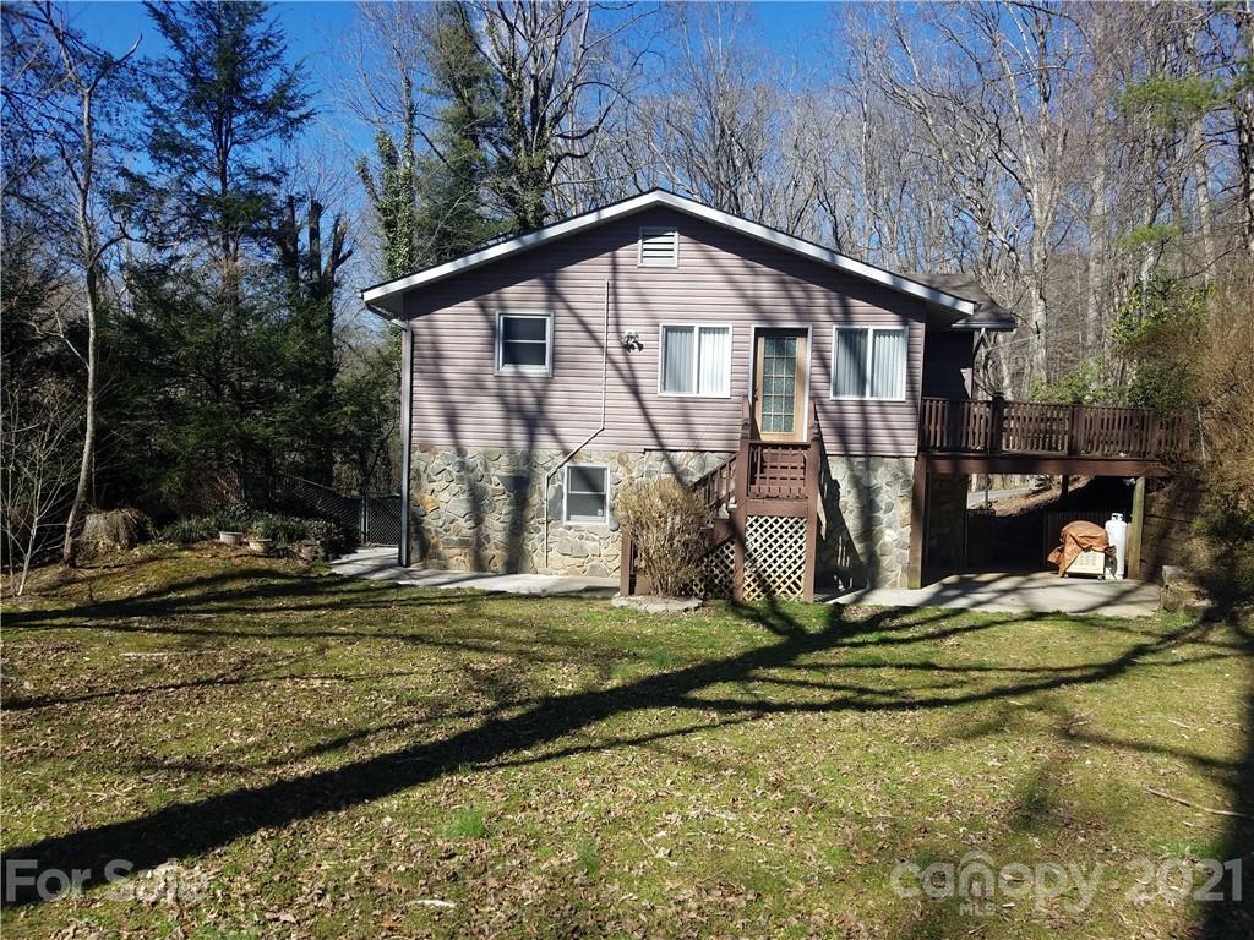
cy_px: 470
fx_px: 942
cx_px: 627
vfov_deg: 53.1
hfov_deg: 67.3
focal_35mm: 26
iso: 50
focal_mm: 4.2
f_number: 1.7
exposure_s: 1/1664
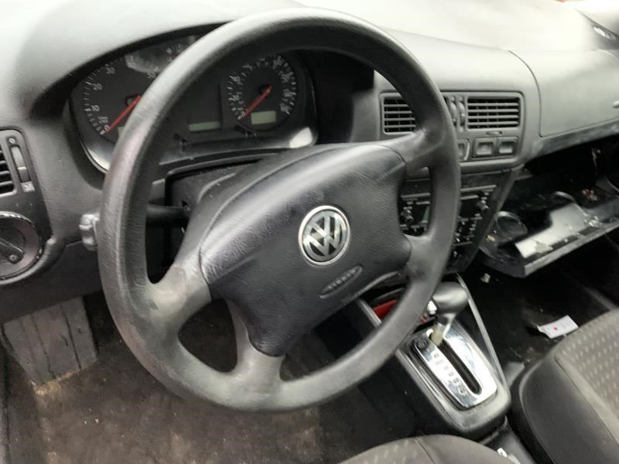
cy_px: 232
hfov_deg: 67.3
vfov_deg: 53.1
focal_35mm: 26
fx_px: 465
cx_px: 310
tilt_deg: -41.9
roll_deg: -10.1
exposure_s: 1/30
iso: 640
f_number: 1.8
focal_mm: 4.25
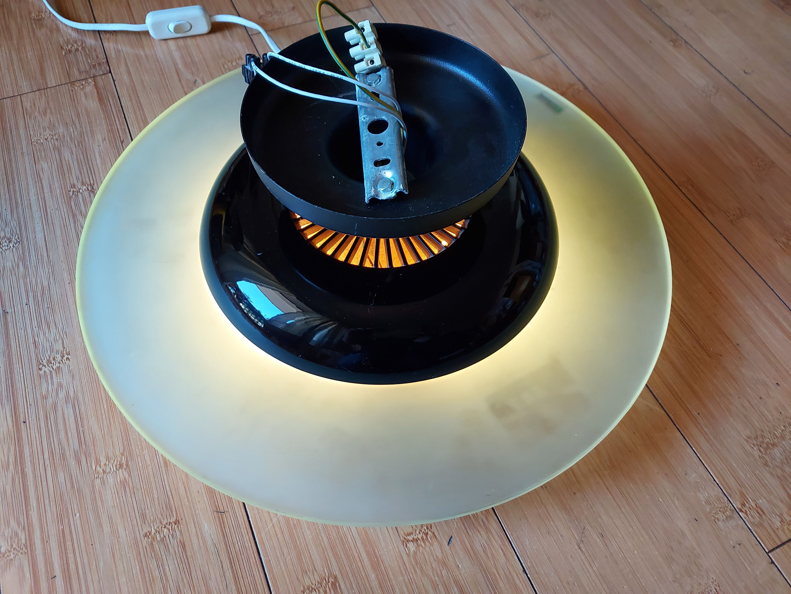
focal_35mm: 24
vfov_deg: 56.8
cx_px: 396
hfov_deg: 71.6
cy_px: 297
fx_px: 548
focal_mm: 5.23
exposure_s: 1/100
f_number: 1.8
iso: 320
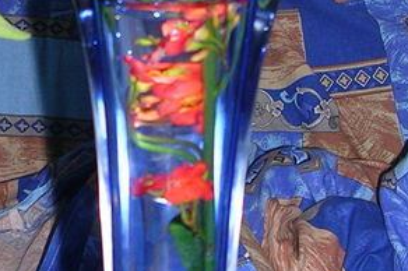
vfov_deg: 11.2
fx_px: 1381
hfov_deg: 16.8
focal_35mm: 122
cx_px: 150
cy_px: 46
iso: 50
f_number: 2.8
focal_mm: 5.8
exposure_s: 1/60.1
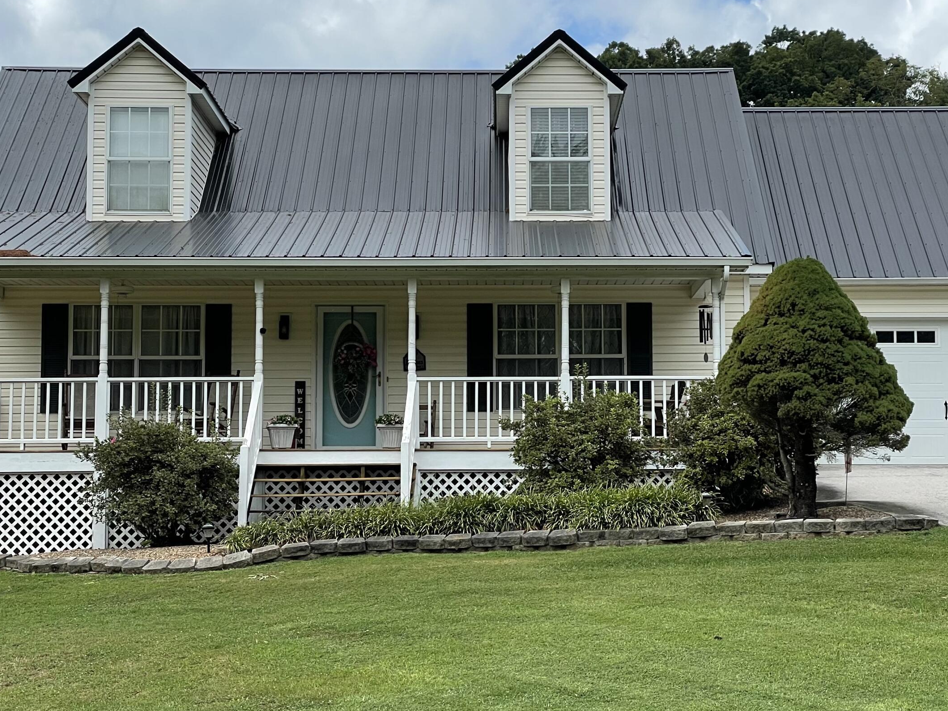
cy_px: 355
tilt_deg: +5.4
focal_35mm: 74
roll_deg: +0.7
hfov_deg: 26.3
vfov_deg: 19.9
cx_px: 565
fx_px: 2027
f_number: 2
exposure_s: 1/1712
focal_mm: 6
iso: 25
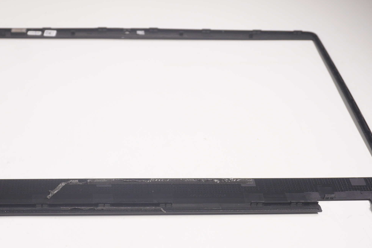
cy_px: 152
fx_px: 619
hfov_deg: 33.3
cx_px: 139
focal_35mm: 60
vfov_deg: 22.5
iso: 400
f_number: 5.6
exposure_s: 1/160
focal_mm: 26
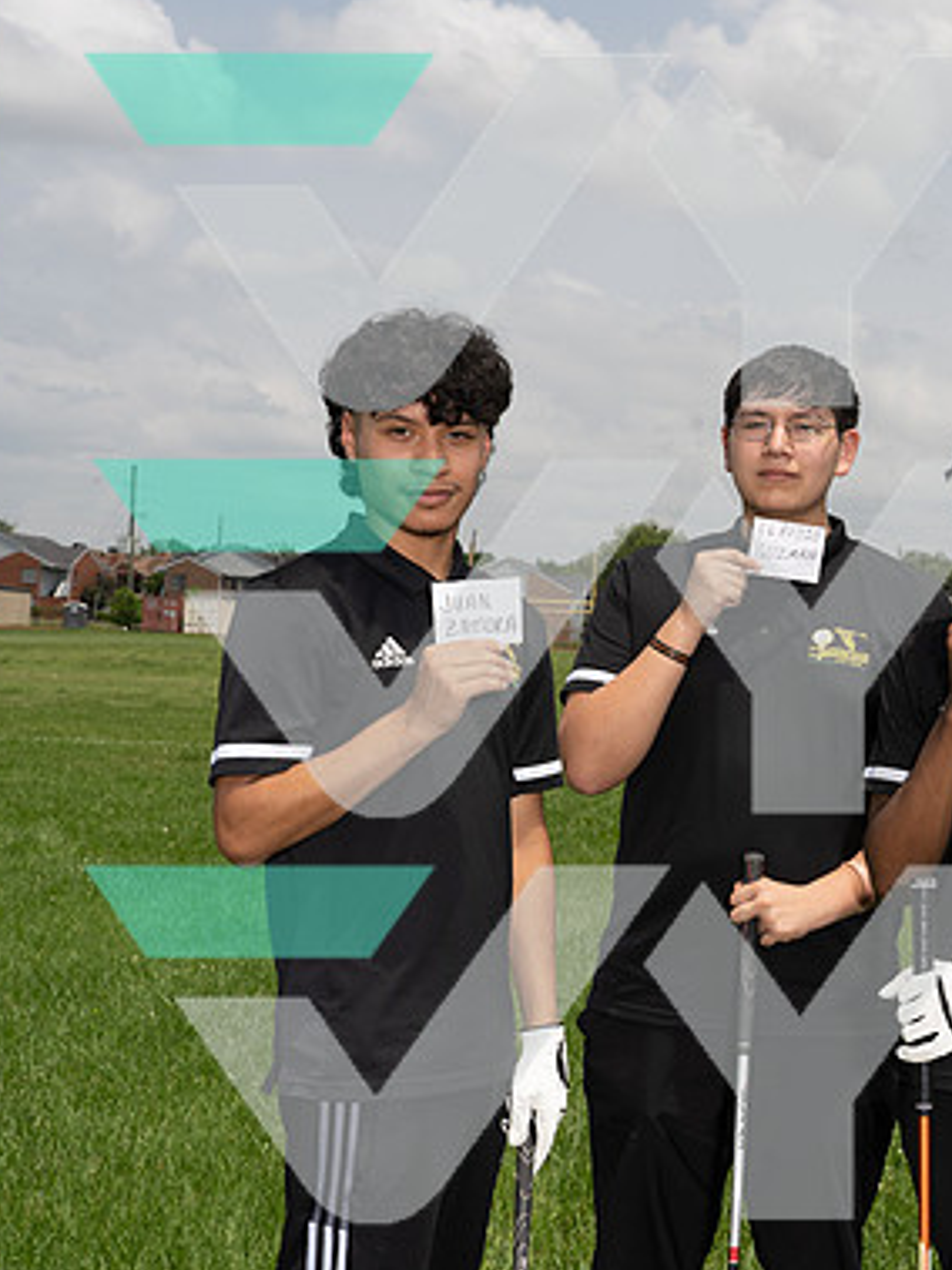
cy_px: 638
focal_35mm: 56
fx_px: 2055
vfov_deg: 34.4
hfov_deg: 24.9
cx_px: 949
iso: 100
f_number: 11
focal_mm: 38
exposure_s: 1/250
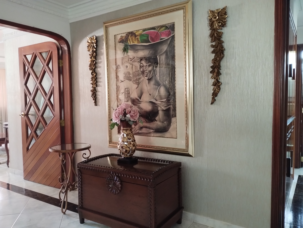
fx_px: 245
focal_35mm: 28
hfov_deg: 63.4
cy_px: 114
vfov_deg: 49.9
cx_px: 152
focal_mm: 4.27
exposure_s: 1/20
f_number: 1.8
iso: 1766
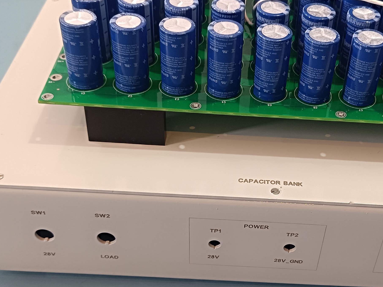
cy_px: 151
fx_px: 597
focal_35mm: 54
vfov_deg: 27.0
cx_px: 270
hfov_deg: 35.0
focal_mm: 5.59
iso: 376
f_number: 1.88
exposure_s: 1/50.1
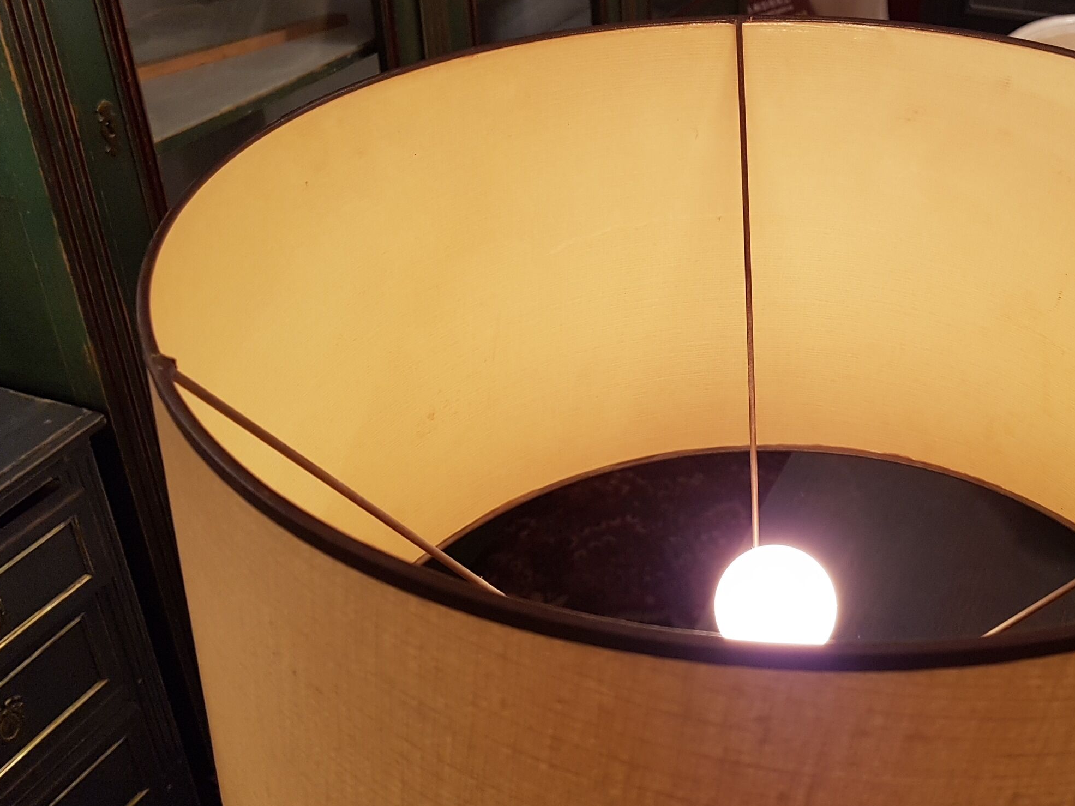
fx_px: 1180
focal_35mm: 38
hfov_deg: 47.8
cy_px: 330
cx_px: 751
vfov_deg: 37.6
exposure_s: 1/50
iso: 160
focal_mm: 4.2
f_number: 1.7
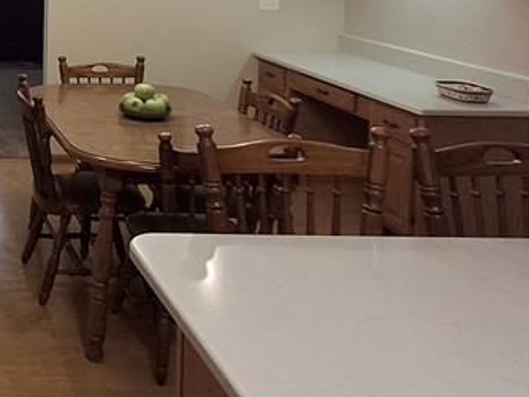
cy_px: -11
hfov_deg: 31.7
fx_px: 749
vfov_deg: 27.8
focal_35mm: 49
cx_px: -122
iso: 125
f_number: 2.2
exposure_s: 1/40
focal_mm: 1.64
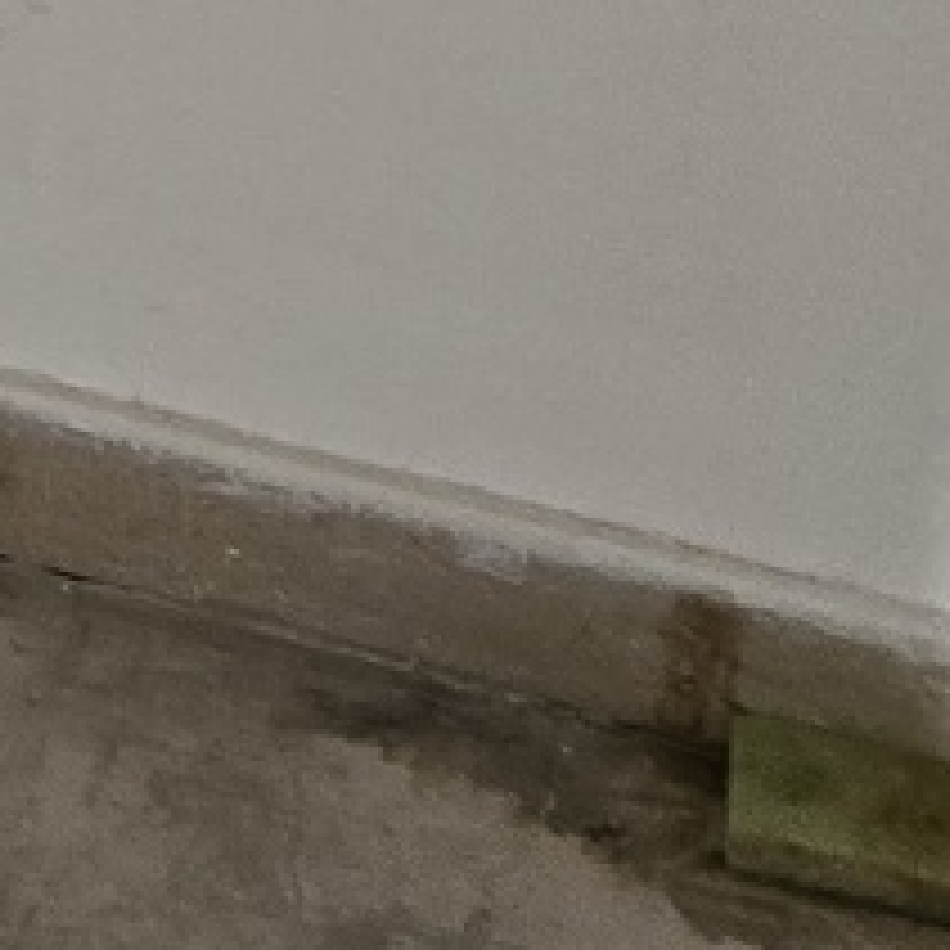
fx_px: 5744
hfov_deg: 8.0
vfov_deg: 8.4
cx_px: -1959
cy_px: -1567
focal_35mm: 185
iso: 500
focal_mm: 6.3
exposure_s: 1/100
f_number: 1.7
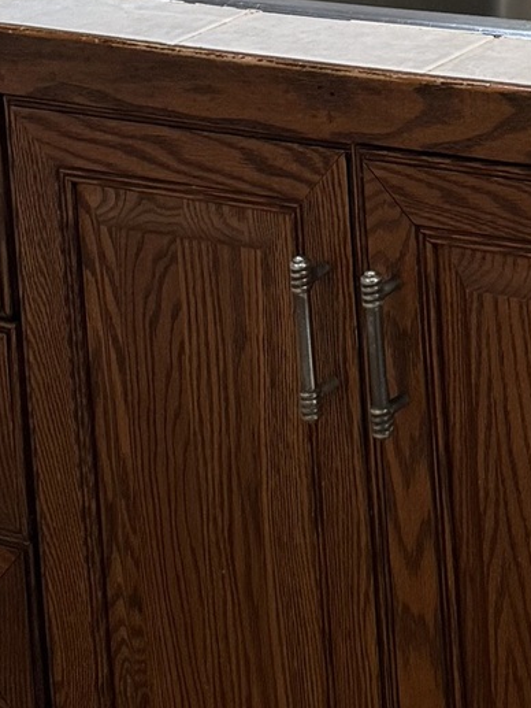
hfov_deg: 12.3
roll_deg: +1.8
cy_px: -497
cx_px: 1051
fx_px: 2188
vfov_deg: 16.0
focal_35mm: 107
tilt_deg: -4.1
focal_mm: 6.76
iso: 200
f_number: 1.78
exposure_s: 1/60
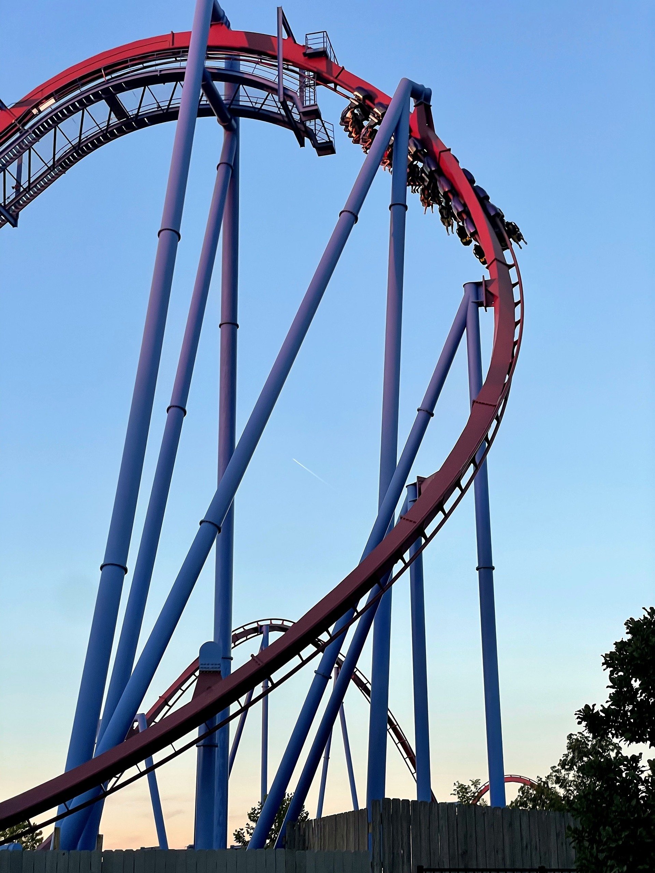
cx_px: 328
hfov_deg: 28.0
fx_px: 1312
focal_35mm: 52
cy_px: 436
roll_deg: +0.6
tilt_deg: +20.1
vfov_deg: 36.8
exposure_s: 1/99
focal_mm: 6
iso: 32
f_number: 2
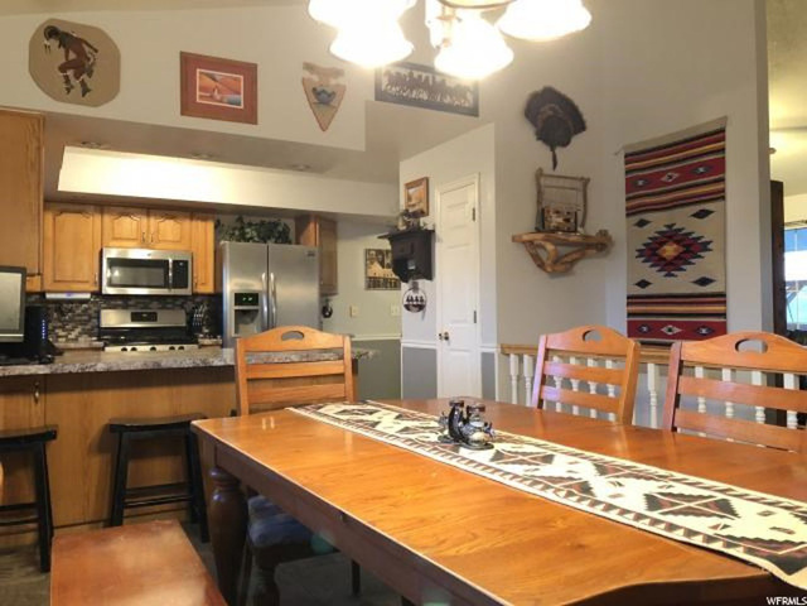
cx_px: 404
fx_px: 653
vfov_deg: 49.7
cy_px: 303
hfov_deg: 63.4
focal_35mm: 28
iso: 100
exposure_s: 1/7
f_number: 1.8
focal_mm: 3.99
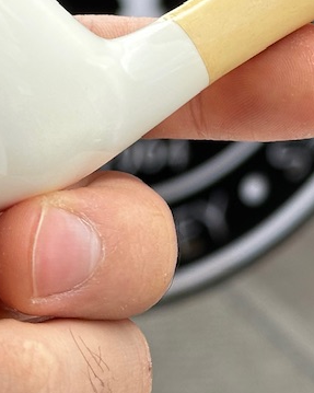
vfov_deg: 11.3
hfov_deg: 9.2
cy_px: -90
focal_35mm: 167
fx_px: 1941
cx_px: 223
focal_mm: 6.86
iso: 64
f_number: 1.78
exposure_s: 1/604
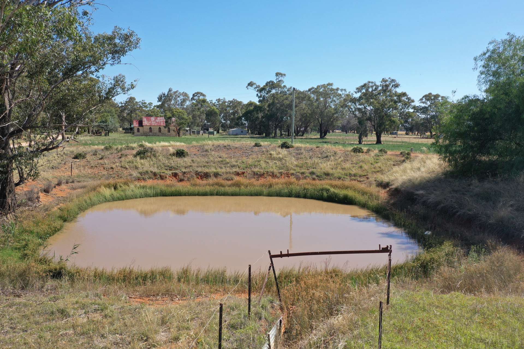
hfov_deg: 65.5
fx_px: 408
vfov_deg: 46.4
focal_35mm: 28
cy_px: 174
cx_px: 262
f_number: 5.6
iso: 100
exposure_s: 1/400
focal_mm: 10.26
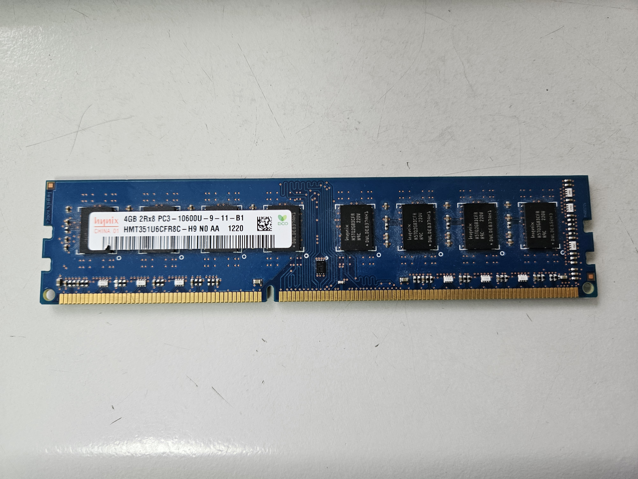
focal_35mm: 23
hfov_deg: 73.9
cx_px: 319
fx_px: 424
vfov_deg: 58.9
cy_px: 240
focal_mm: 5.4
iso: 250
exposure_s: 1/142
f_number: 1.8
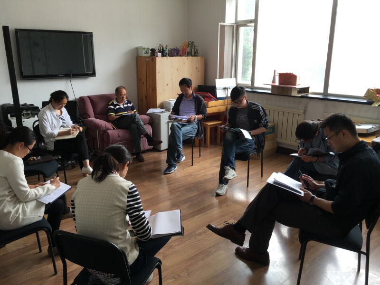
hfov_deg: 61.7
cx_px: 190
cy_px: 142
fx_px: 318
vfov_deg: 48.2
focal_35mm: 29
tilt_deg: -14.5
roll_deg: -0.3
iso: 32
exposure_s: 1/50
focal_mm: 4.15
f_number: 2.2
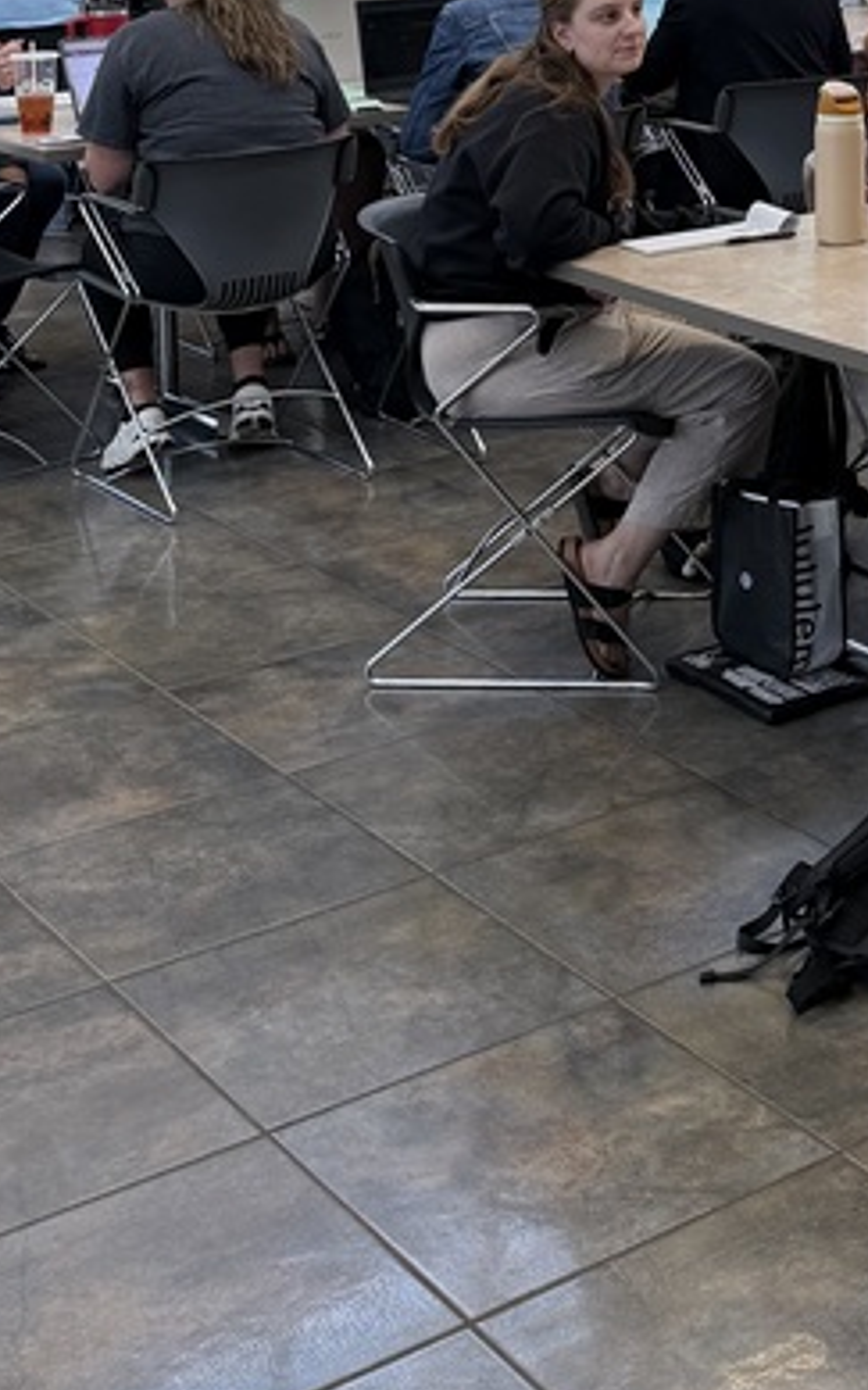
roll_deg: +1.7
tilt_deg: -5.7
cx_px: 914
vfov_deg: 28.4
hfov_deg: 18.8
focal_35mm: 67
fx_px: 2537
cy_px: -57
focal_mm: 6.76
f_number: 1.78
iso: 100
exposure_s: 1/363
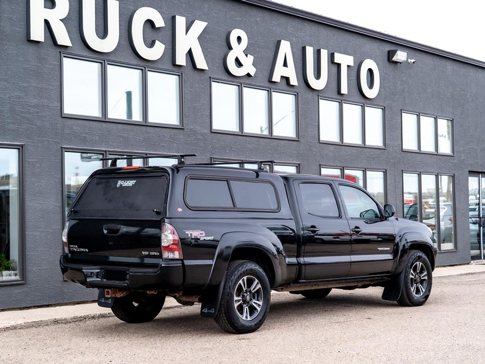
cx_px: 235
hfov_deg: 31.5
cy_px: 195
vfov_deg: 23.9
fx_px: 861
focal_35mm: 61
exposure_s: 1/160
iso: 125
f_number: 4
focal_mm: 53
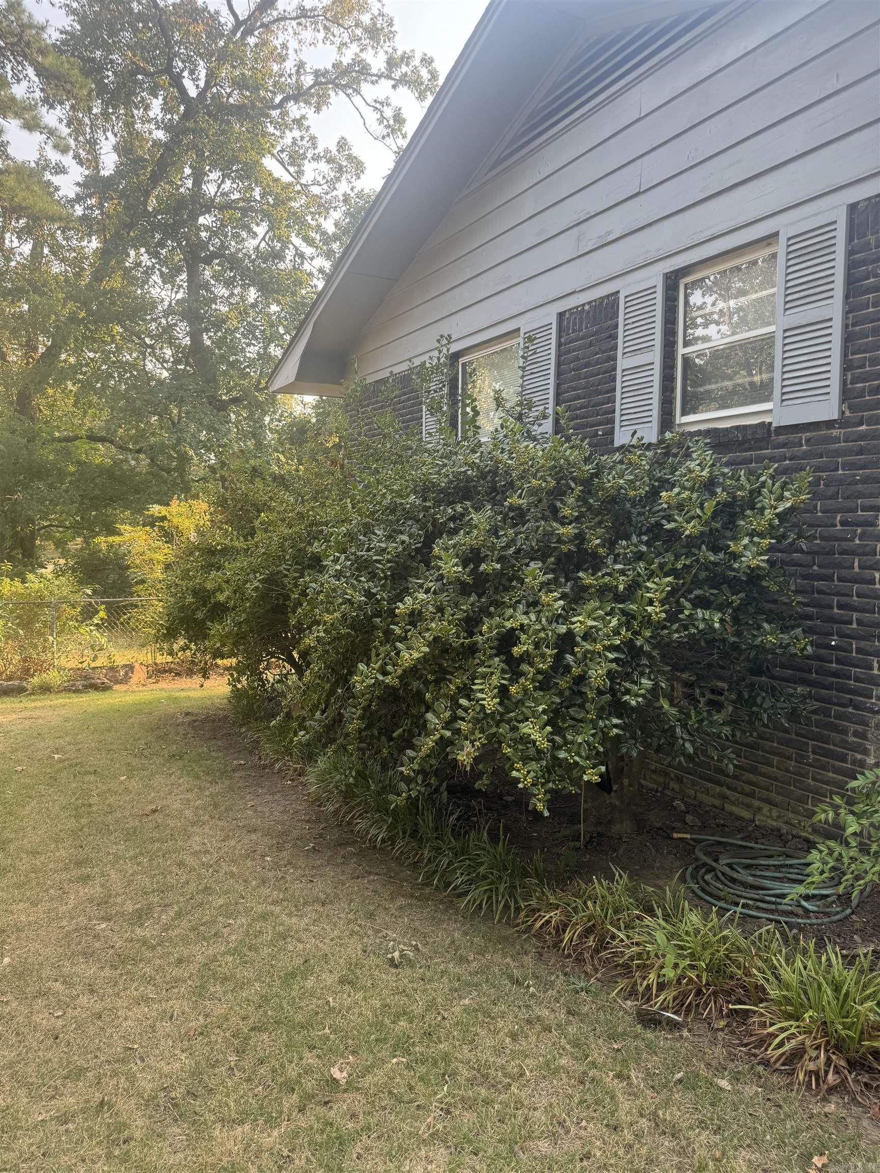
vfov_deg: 71.6
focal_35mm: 24
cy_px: 586
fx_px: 813
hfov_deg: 56.8
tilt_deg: -3.7
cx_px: 440
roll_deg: -1.1
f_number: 1.78
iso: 80
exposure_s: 1/264
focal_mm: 6.76
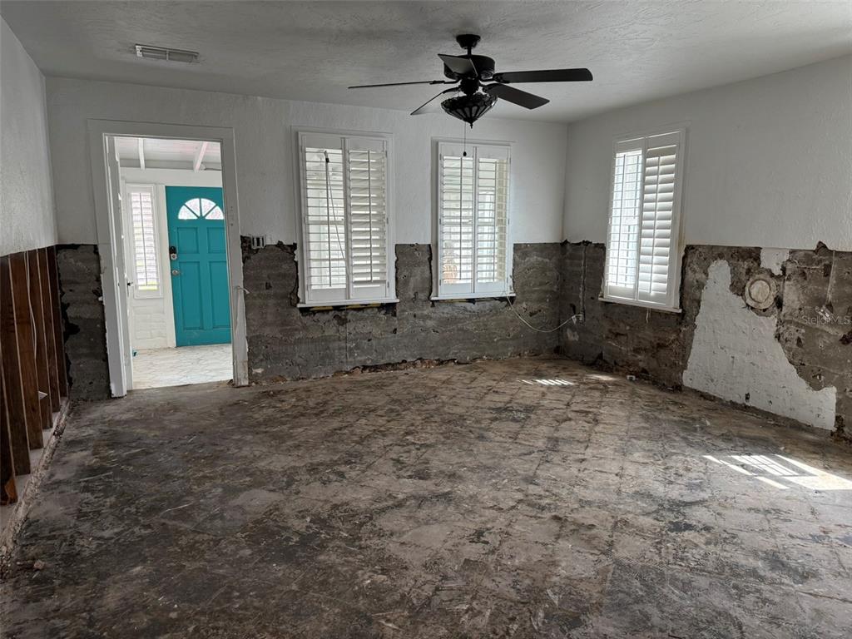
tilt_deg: -8.2
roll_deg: +0.3
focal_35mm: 24
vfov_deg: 56.8
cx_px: 426
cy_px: 320
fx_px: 591
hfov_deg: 71.6
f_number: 1.78
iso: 200
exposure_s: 1/139
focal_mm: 6.76
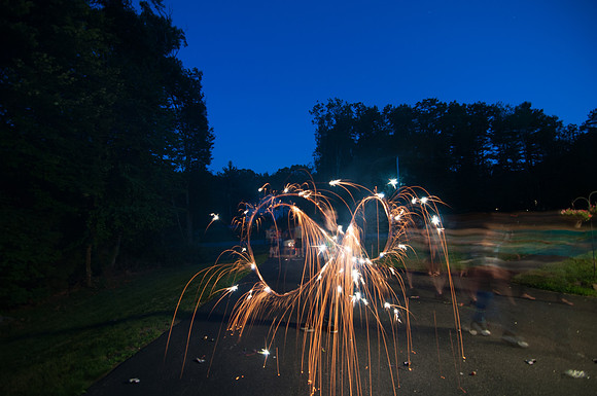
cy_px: 198
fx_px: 273
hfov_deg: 95.1
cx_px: 298
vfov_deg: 71.9
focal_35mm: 16
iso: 200
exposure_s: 2
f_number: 2.8
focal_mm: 11
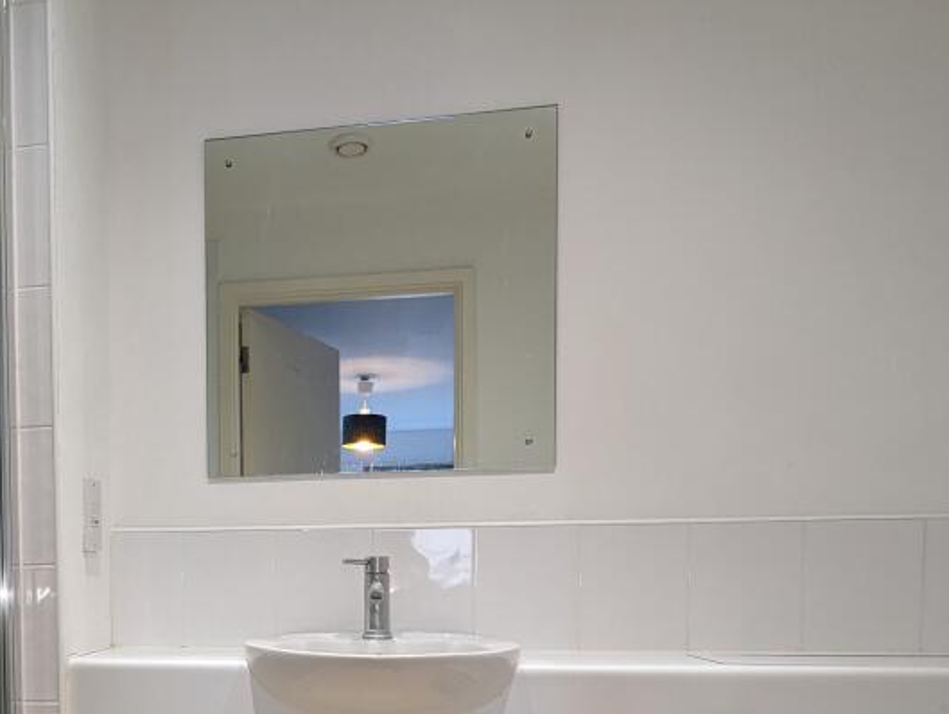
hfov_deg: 55.2
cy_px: 618
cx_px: 224
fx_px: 851
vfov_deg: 42.4
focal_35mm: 31
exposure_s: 1/51.4
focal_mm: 2.35
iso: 222
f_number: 2.2
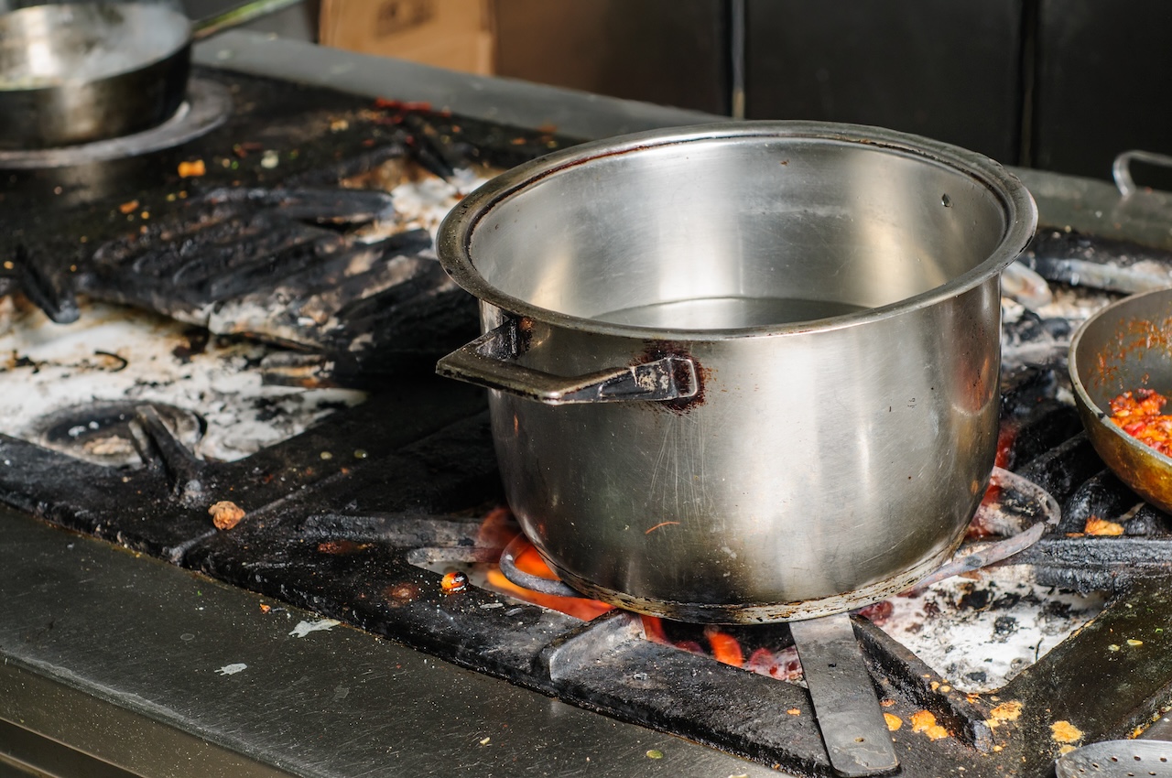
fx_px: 2439
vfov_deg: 18.1
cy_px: 389
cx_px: 586
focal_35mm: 75
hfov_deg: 27.0
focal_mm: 50
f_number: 5.6
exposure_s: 1/60
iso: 200
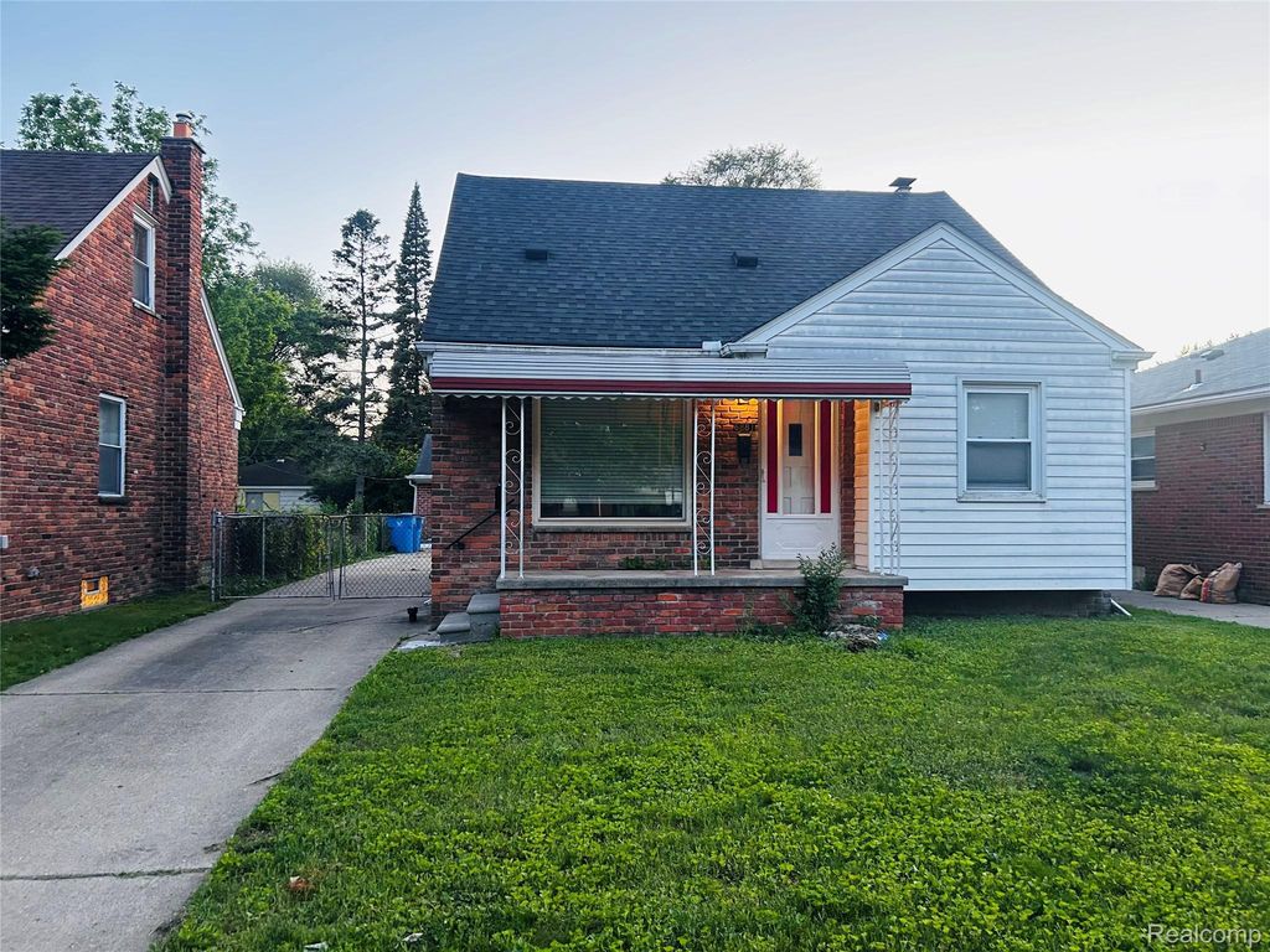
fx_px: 954
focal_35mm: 26
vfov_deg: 53.1
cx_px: 635
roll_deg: +0.1
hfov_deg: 67.3
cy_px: 476
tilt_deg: +0.7
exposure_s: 1/60
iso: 250
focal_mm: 5.7
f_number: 1.5
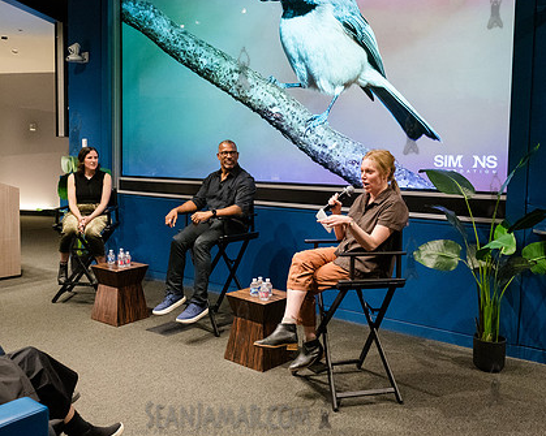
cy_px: 195
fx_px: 533
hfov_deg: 54.1
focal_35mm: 33
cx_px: 242
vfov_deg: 44.5
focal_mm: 24
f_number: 3.5
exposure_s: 1/200
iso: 6400
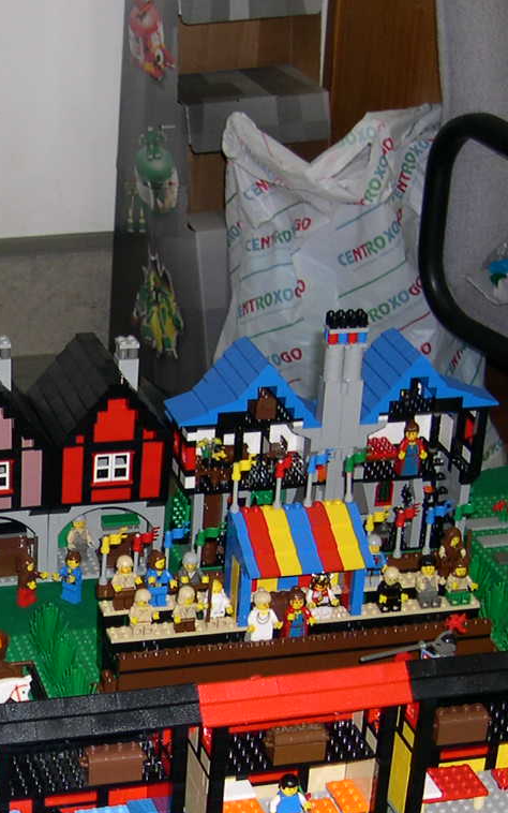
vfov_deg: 24.1
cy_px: 617
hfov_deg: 14.9
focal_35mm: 85
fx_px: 1882
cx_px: -92
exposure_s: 1/60
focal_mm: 8
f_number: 2.8
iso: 100
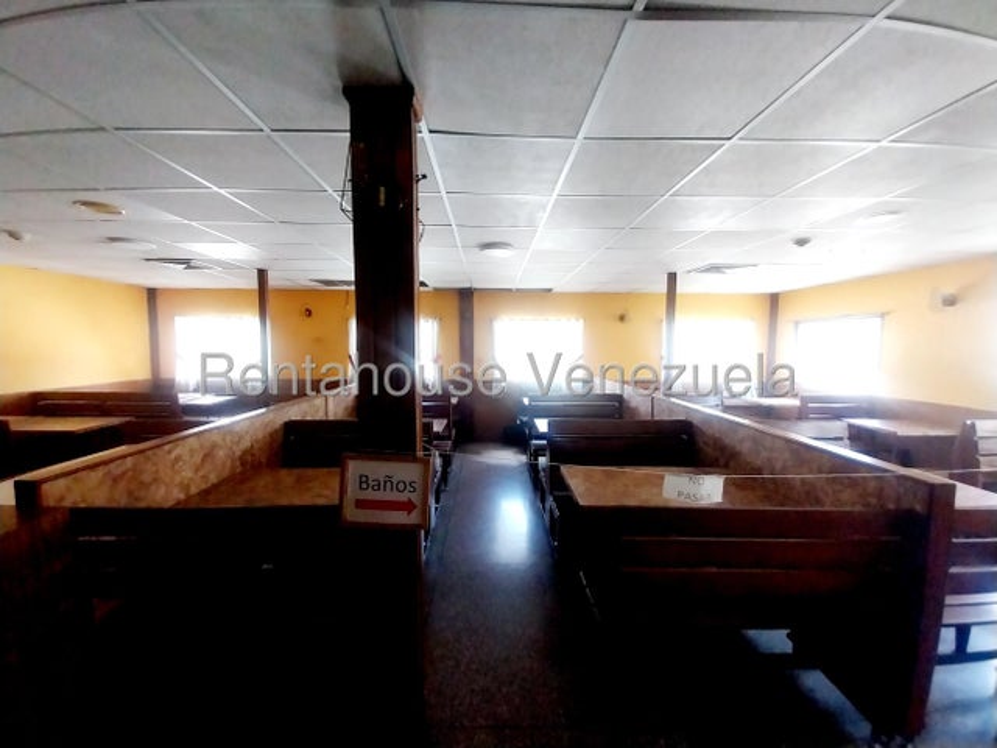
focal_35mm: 13
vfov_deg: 89.9
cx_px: 498
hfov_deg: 106.2
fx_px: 374
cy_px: 374
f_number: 2.2
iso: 200
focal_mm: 1.3
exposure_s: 1/60
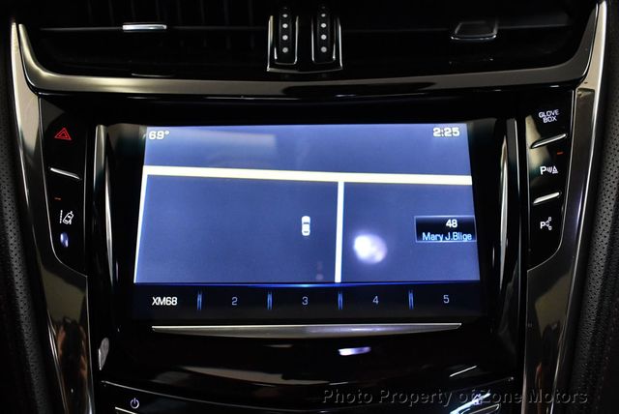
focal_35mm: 36
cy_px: 207
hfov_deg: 53.1
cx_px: 310
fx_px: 620
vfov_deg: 36.9
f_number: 3.5
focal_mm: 18
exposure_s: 1/125
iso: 2200
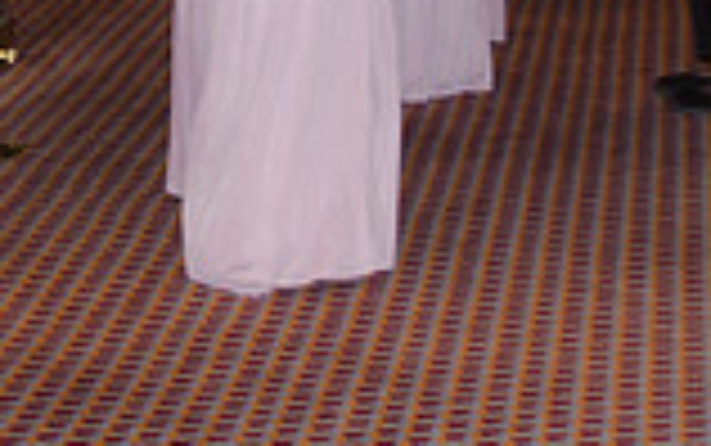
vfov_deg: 8.7
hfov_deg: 14.1
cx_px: 162
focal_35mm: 148
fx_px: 2870
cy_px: -207
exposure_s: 1/60
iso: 400
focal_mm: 34
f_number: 5.6
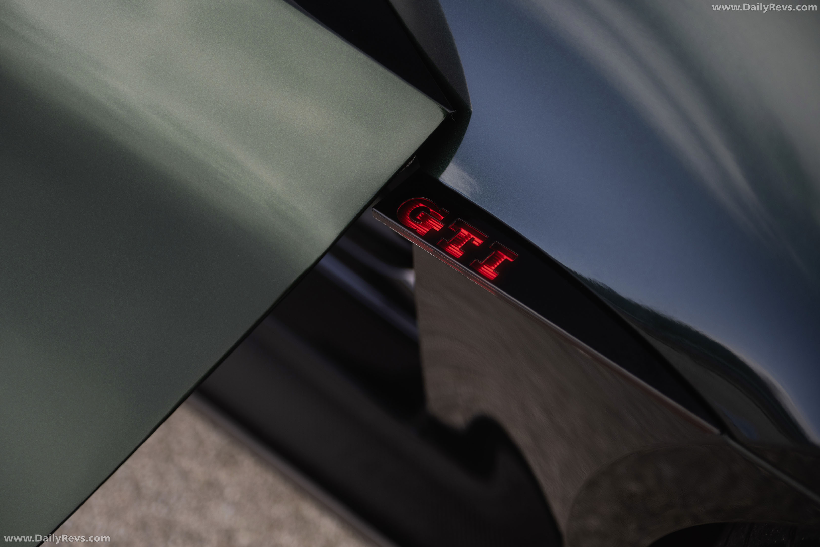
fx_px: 1275
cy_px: 274
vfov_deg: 24.2
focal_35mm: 56
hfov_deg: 35.6
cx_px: 410
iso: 200
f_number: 2.8
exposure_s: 1/800
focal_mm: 56
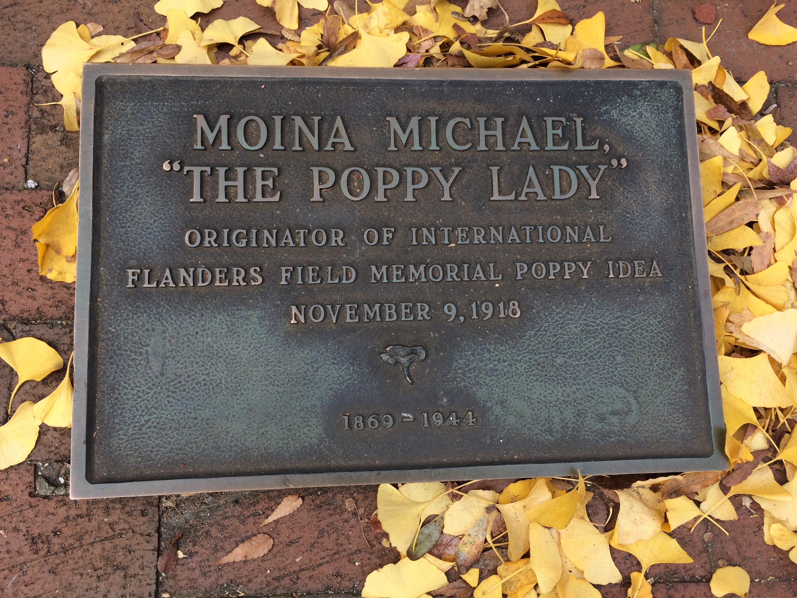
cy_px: 299
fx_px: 668
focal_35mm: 29
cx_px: 398
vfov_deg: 48.2
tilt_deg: -77.8
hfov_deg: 61.7
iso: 32
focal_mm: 4.15
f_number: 2.2
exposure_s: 1/302
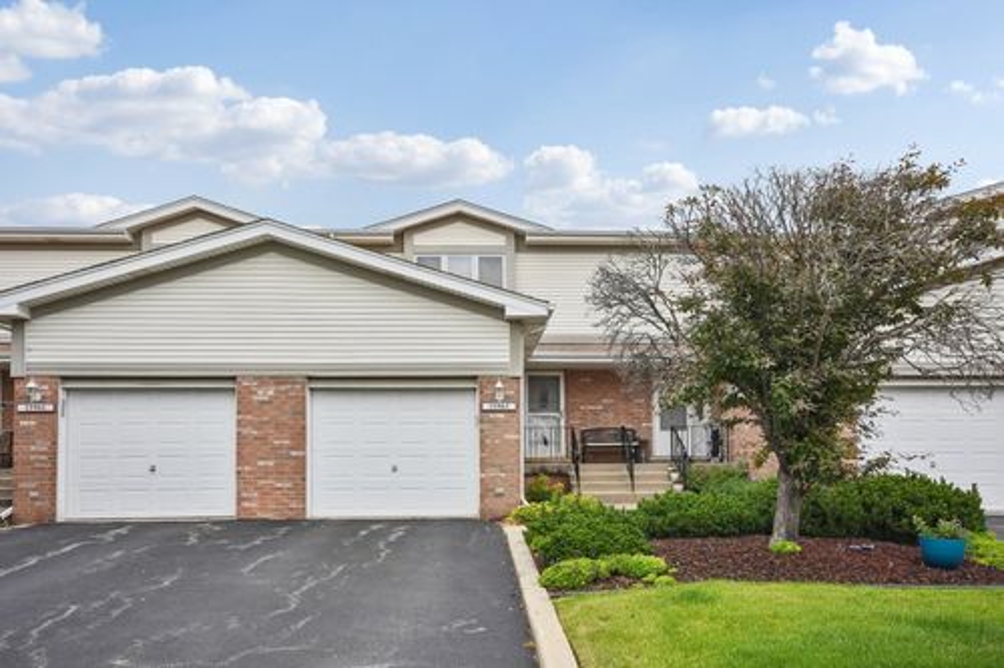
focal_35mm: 27
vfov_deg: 47.9
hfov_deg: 67.4
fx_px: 753
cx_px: 502
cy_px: 334
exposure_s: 1/800
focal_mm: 18
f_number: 8
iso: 400
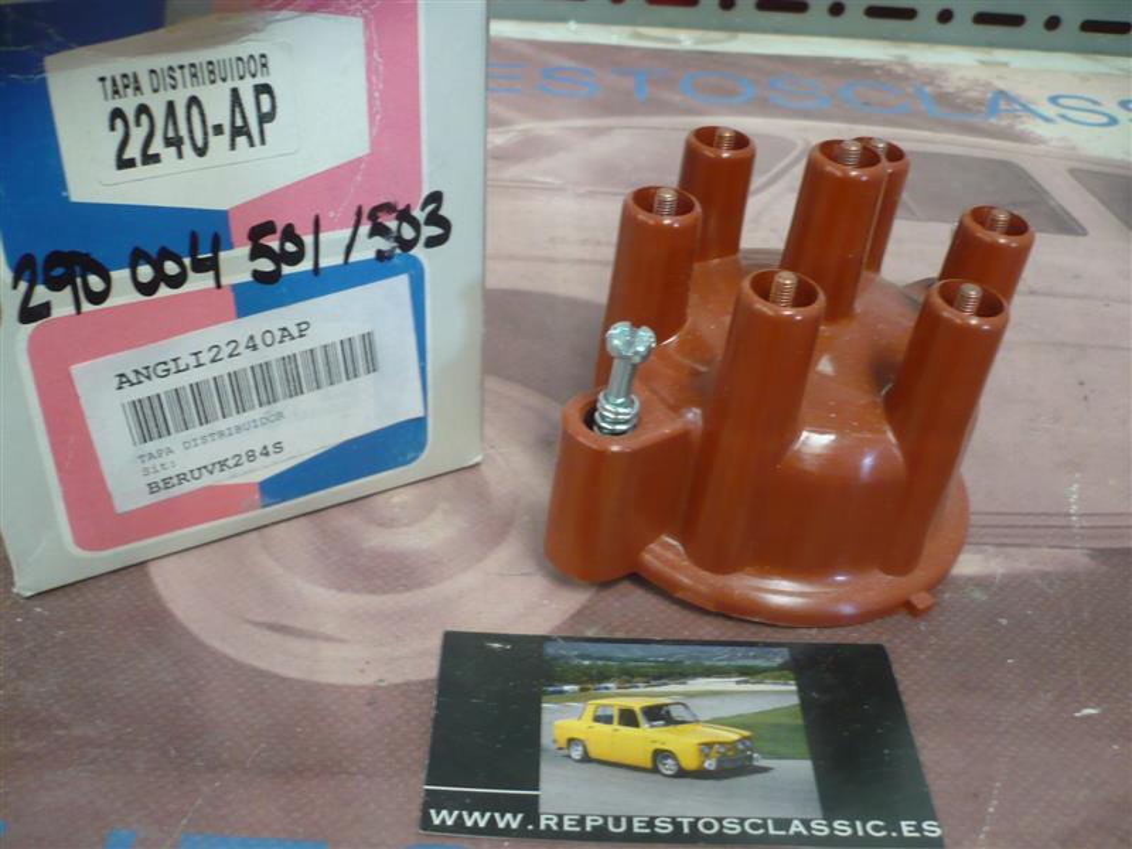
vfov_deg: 40.7
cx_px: 566
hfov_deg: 52.6
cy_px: 424
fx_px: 1145
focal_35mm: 35
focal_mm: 5.8
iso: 200
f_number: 2.8
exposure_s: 1/15
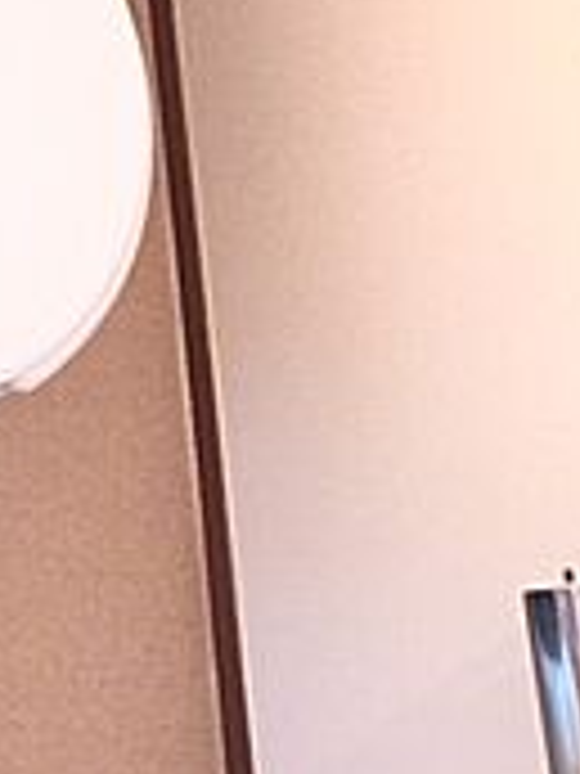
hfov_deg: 18.2
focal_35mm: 81
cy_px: -32
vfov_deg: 23.0
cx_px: 265
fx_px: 1810
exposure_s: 1/30
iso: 200
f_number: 2.2
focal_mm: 4.15
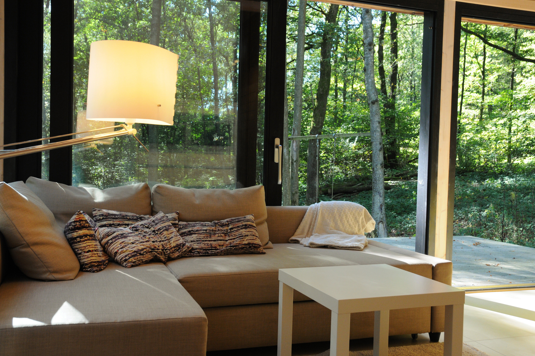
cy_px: 176
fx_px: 549
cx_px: 267
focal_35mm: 37
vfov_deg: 35.9
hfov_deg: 51.9
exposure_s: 1/80
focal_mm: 24
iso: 640
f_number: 5.6
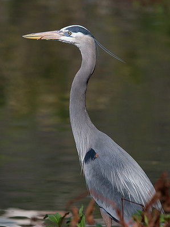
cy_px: 115
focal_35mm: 623
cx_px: 85
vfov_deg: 3.2
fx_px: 4073
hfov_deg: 2.4
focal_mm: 380
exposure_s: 1/1000
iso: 400
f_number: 8
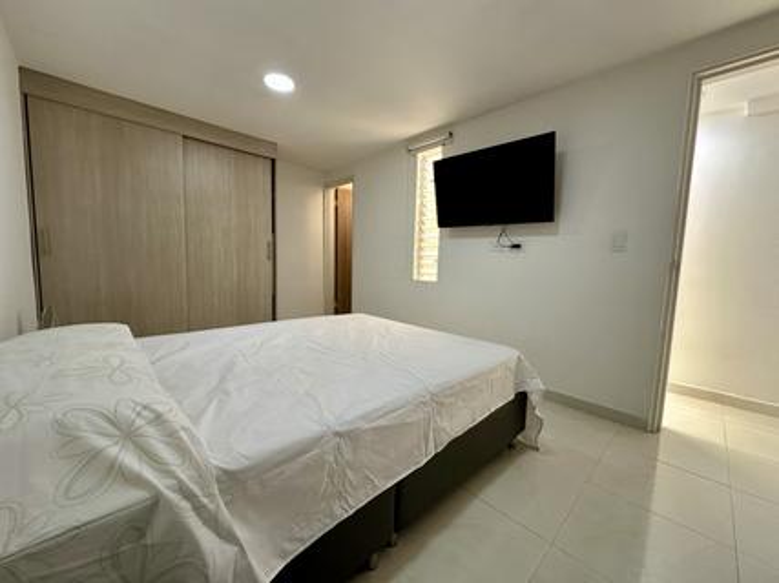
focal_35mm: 14
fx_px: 315
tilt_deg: -5.1
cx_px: 390
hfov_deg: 102.1
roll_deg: -1.5
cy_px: 292
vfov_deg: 85.6
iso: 200
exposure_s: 1/120
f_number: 2.2
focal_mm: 2.22
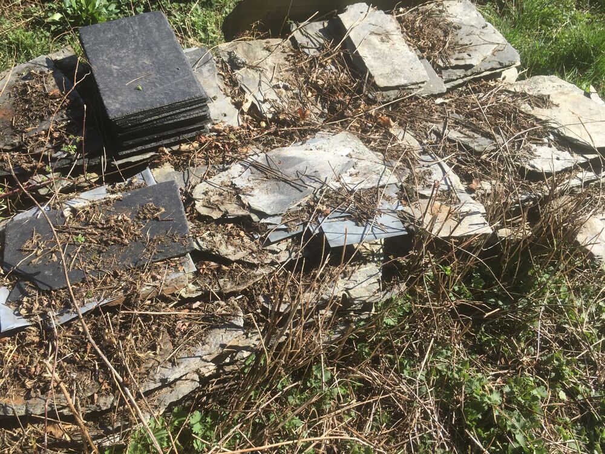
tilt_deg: -50.6
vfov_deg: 48.2
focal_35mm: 29
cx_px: 302
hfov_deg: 61.7
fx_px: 507
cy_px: 227
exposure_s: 1/810
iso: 25
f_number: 2.2
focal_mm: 4.15
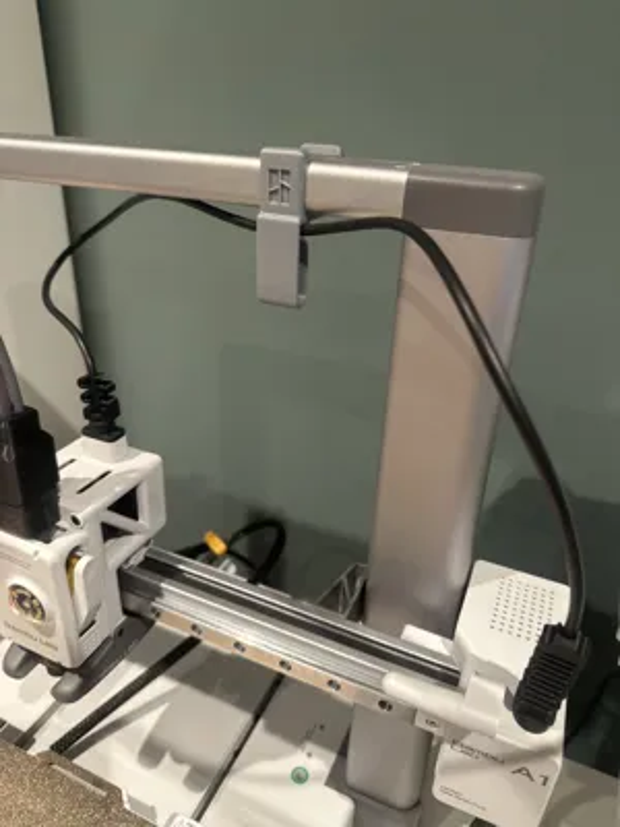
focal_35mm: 24
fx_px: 573
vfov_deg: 71.6
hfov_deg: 56.8
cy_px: 414
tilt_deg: -27.1
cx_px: 310
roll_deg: -2.8
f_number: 1.78
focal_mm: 6.86
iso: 250
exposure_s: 1/50
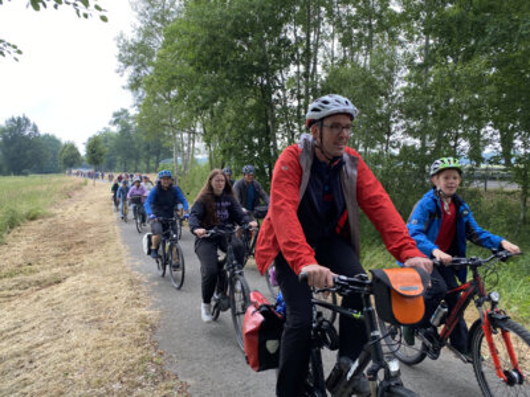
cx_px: 265
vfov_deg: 53.1
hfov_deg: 67.3
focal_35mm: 26
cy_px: 198
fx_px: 398
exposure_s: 1/275
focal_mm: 4.2
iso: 32
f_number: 1.8
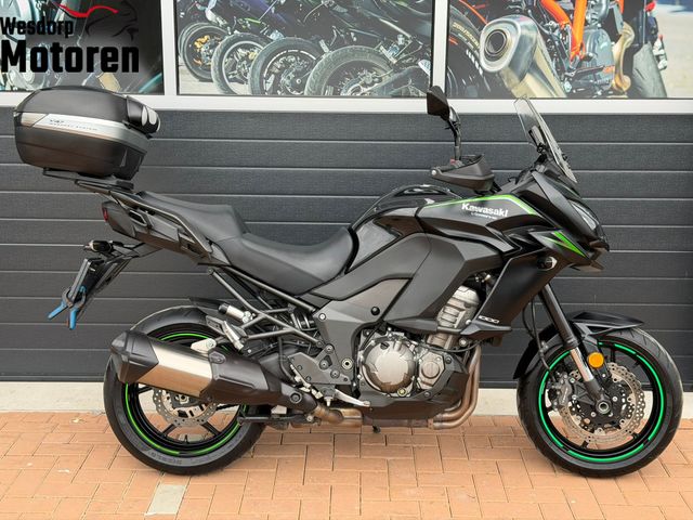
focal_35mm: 48
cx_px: 346
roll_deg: -0.4
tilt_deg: -12.2
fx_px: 961
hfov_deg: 39.7
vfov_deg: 30.3
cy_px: 260
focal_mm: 6.76
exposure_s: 1/917
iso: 80
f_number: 1.78
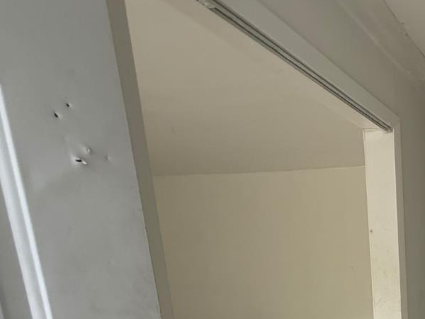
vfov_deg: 35.1
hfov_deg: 39.6
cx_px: 498
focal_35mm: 35
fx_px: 430
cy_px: 348
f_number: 2.2
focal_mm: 2.22
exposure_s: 1/99
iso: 100
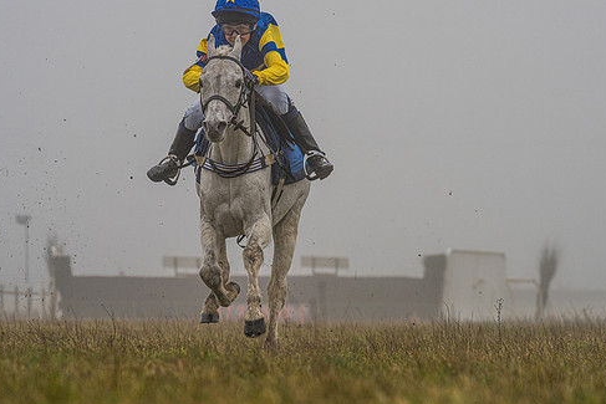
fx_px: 3485
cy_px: 147
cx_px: 329
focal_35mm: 207
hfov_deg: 9.9
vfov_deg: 6.6
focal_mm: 135
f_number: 5
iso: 800
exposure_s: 1/1250
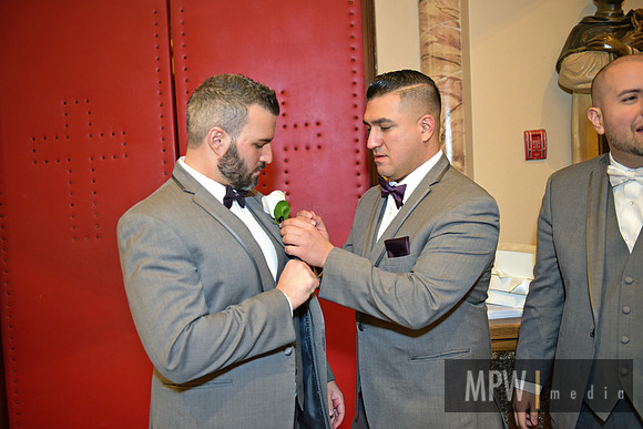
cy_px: 214
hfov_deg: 58.7
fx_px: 572
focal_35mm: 32
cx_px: 322
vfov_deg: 41.1
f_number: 2.8
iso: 2000
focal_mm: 32
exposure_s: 1/125
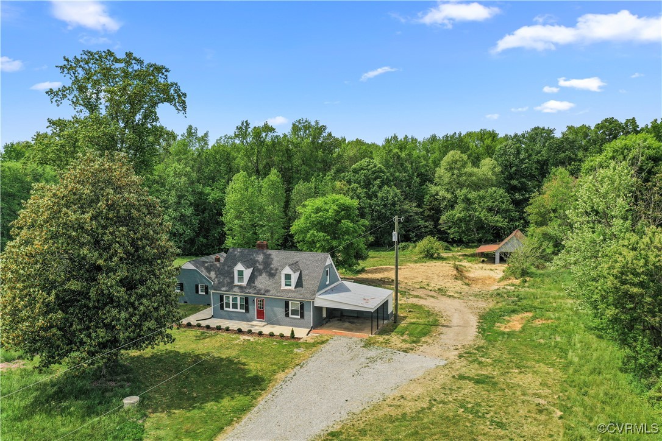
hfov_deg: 65.5
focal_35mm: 28
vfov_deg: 46.4
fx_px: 515
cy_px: 220
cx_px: 331
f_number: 4
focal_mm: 10.26
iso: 100
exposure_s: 1/80
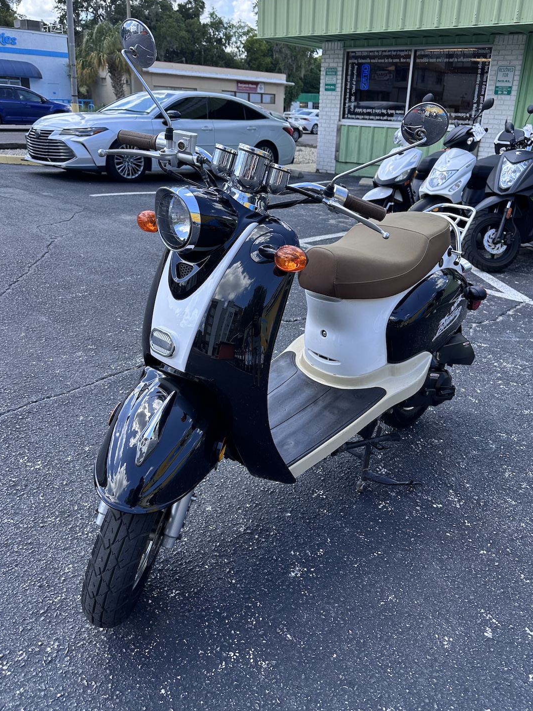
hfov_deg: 51.3
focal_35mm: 27
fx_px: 554
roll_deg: -3.3
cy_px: 316
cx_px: 289
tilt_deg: -20.0
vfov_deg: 65.1
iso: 80
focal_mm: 6.86
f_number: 1.78
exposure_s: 1/1050
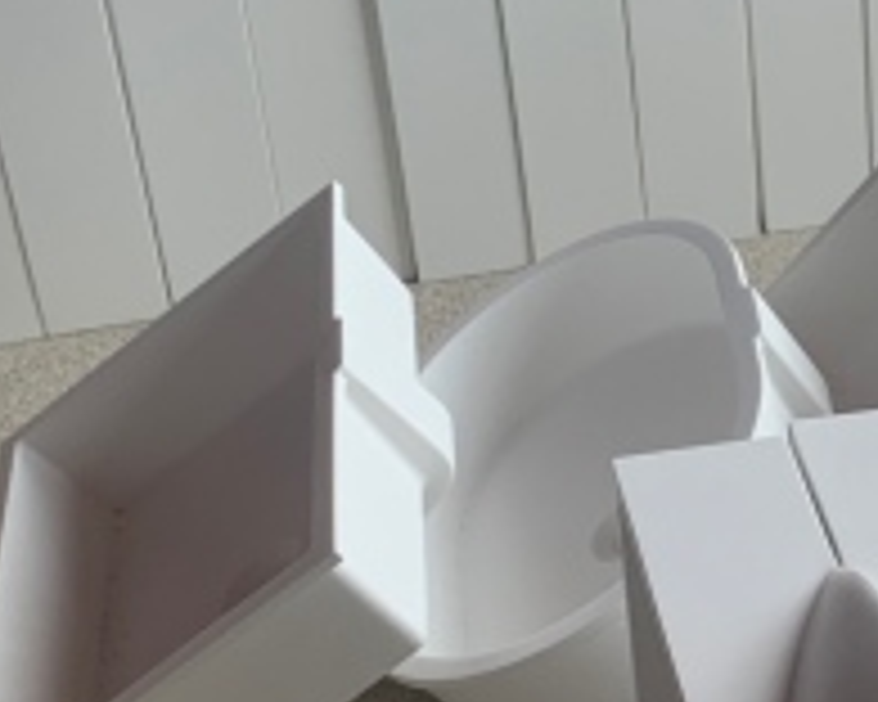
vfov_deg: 14.7
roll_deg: -2.0
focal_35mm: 104
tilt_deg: -34.3
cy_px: 526
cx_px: 1139
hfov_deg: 17.3
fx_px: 2702
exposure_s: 1/122
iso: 32
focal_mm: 4.25
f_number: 1.8
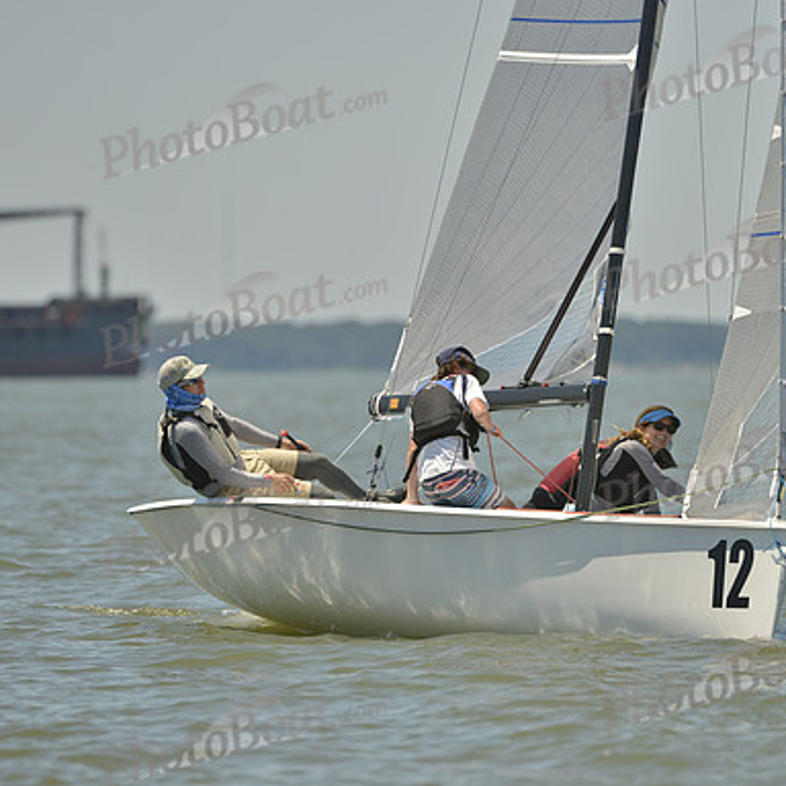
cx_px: 495
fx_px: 13179
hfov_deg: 3.4
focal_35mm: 513
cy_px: 392
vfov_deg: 3.4
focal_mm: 400
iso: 200
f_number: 6.3
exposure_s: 1/1250
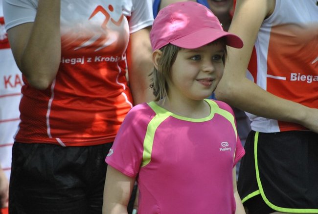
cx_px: 159
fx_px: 2655
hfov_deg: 6.9
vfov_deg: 4.6
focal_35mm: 300
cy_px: 107
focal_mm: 200
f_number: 5.6
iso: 800
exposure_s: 1/160
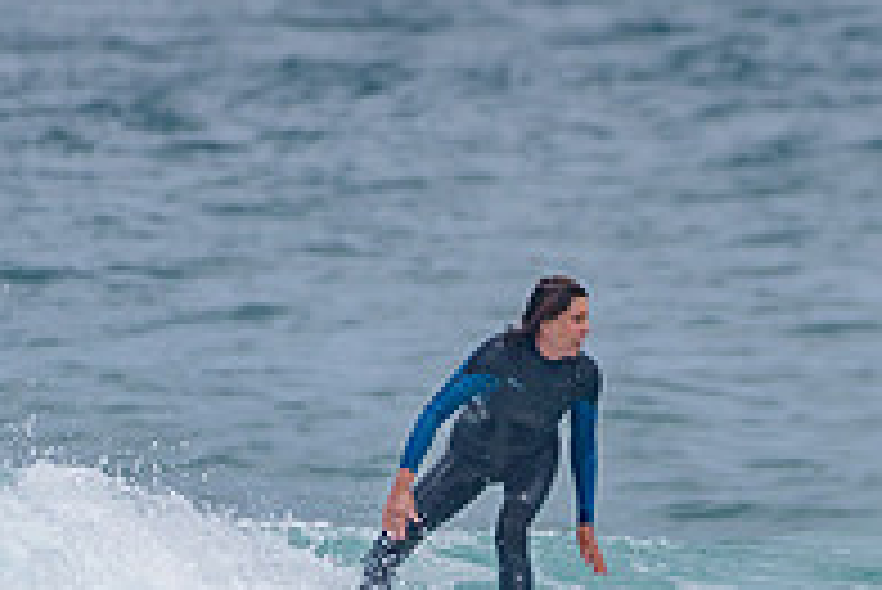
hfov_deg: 1.1
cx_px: 949
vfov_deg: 0.8
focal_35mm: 1809
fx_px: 44352
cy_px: 530
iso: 110
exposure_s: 1/2000
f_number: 5.6
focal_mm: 500
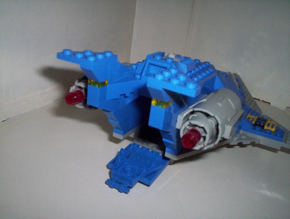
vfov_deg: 37.9
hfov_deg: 48.9
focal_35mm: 38
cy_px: 110
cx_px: 145
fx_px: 319
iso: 140
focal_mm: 4.99
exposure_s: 1/60
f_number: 4.5
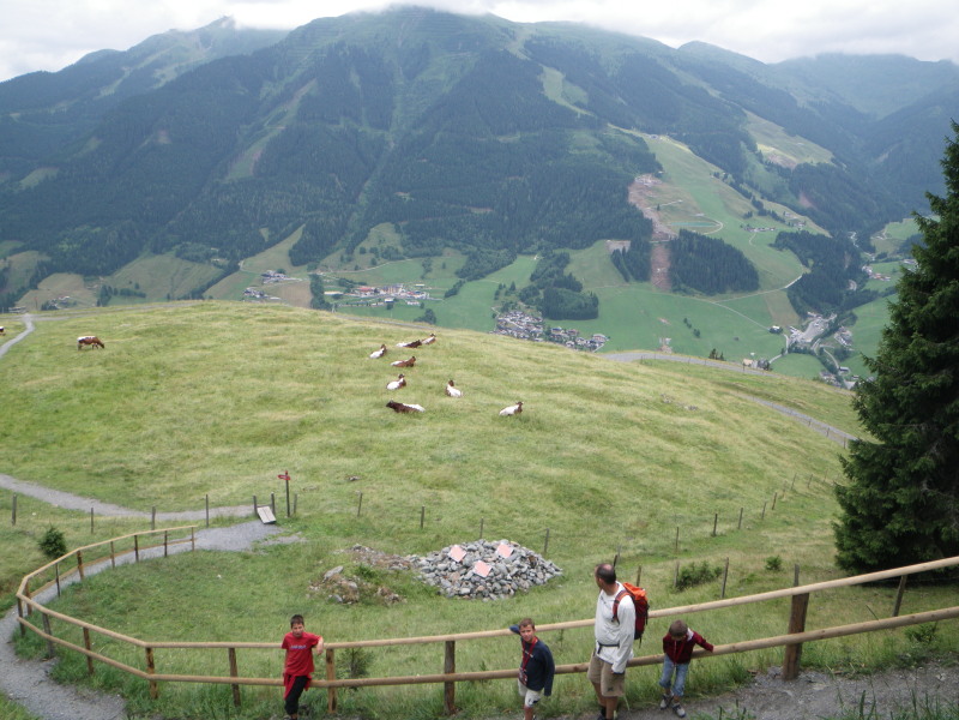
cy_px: 360
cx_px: 480
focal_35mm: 28
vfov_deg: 49.7
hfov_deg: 63.4
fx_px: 776
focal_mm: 5
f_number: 4.2
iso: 64
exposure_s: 1/160
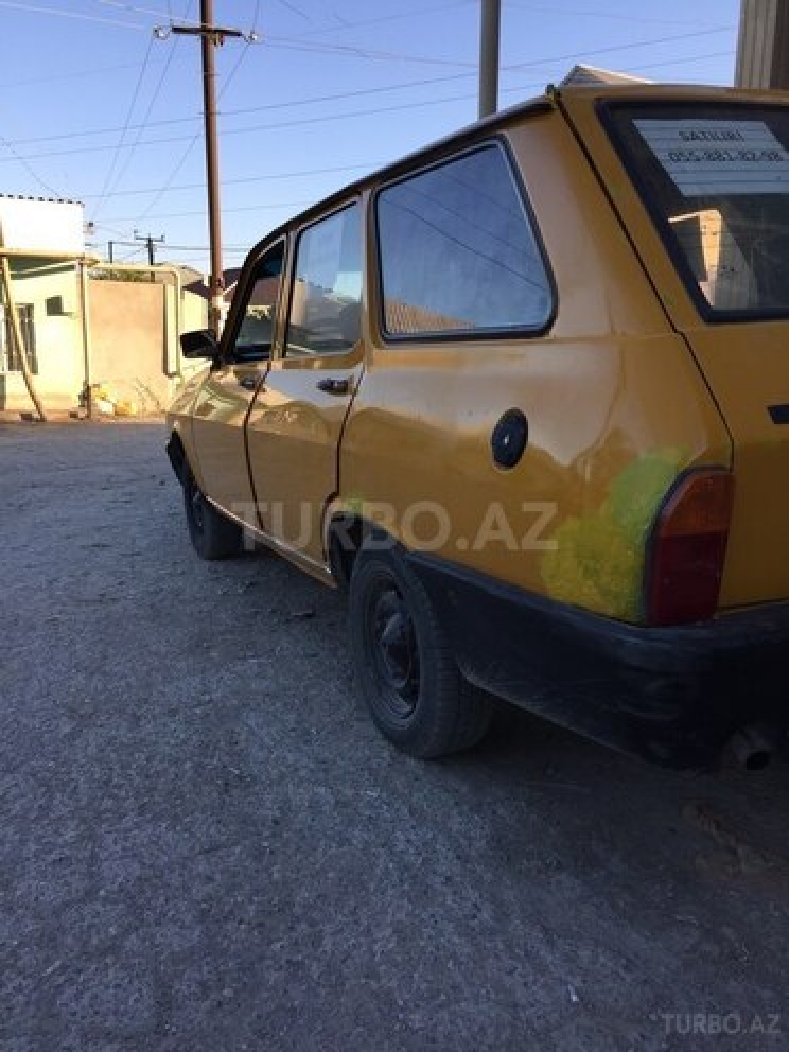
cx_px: 394
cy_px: 526
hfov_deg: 48.2
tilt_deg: -11.0
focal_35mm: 29
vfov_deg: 61.7
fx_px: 881
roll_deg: -1.6
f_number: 2.2
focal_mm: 4.15
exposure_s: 1/565
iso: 32
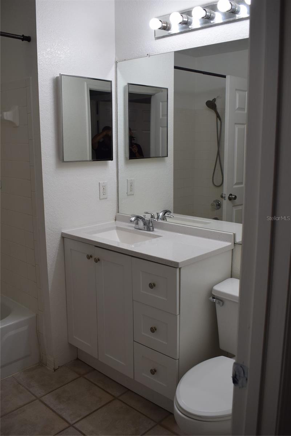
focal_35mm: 33
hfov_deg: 40.0
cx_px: 146
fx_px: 400
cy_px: 218
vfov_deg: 57.2
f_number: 5.6
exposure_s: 1/125
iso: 360
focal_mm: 22
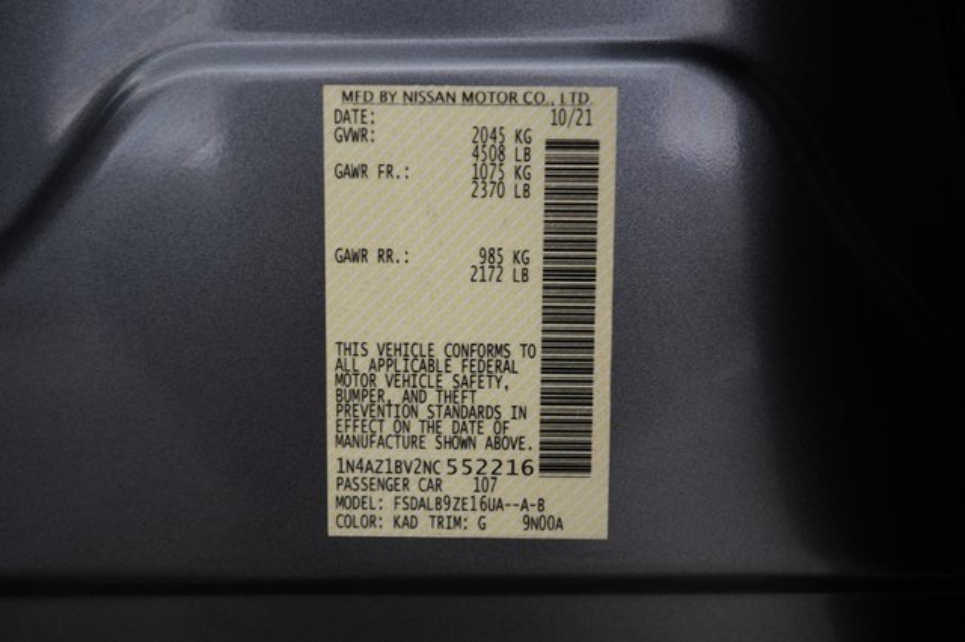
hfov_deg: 73.8
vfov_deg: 53.1
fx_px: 643
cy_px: 321
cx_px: 482
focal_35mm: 24
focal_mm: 24
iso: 1250
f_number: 2.8
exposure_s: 1/60
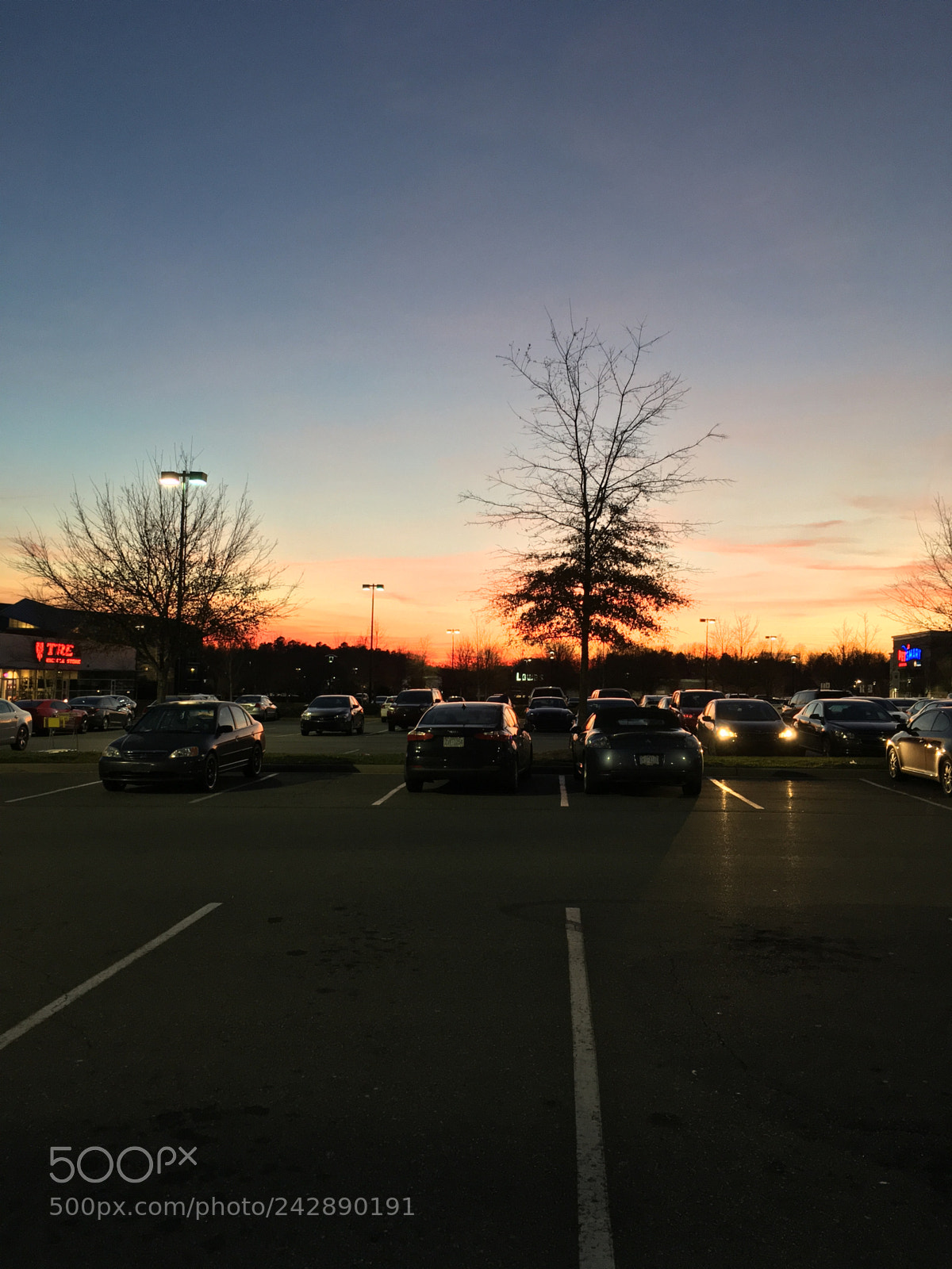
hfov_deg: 48.2
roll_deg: -1.1
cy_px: 634
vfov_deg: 61.7
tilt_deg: +3.4
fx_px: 1063
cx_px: 476
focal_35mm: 29
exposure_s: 1/30
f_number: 2.2
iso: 64
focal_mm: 4.15
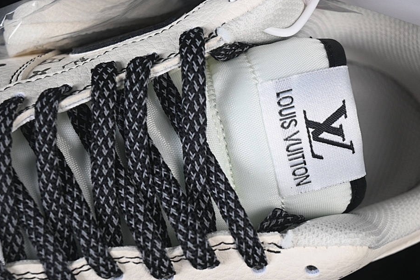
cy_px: 149
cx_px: 215
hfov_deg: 22.9
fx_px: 1038
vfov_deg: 15.4
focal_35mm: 89
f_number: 7.1
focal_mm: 50
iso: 160
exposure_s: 1/80
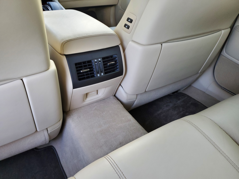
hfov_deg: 67.3
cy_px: 90
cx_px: 120
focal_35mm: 26
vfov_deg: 53.1
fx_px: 180
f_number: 1.5
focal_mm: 4.3
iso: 200
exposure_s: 1/40
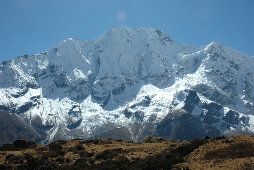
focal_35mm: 40
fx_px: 286
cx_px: 127
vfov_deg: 33.0
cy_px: 85
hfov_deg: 47.9
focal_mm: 27
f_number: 16
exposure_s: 1/160
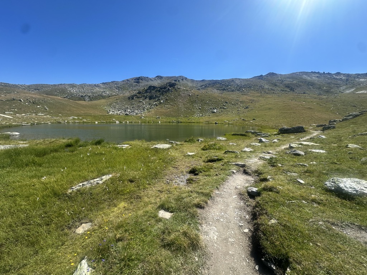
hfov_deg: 102.1
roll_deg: -2.0
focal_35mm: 14
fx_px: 148
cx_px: 184
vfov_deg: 85.7
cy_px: 138
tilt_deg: -6.8
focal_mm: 2.22
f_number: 2.2
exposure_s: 1/1221
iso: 40
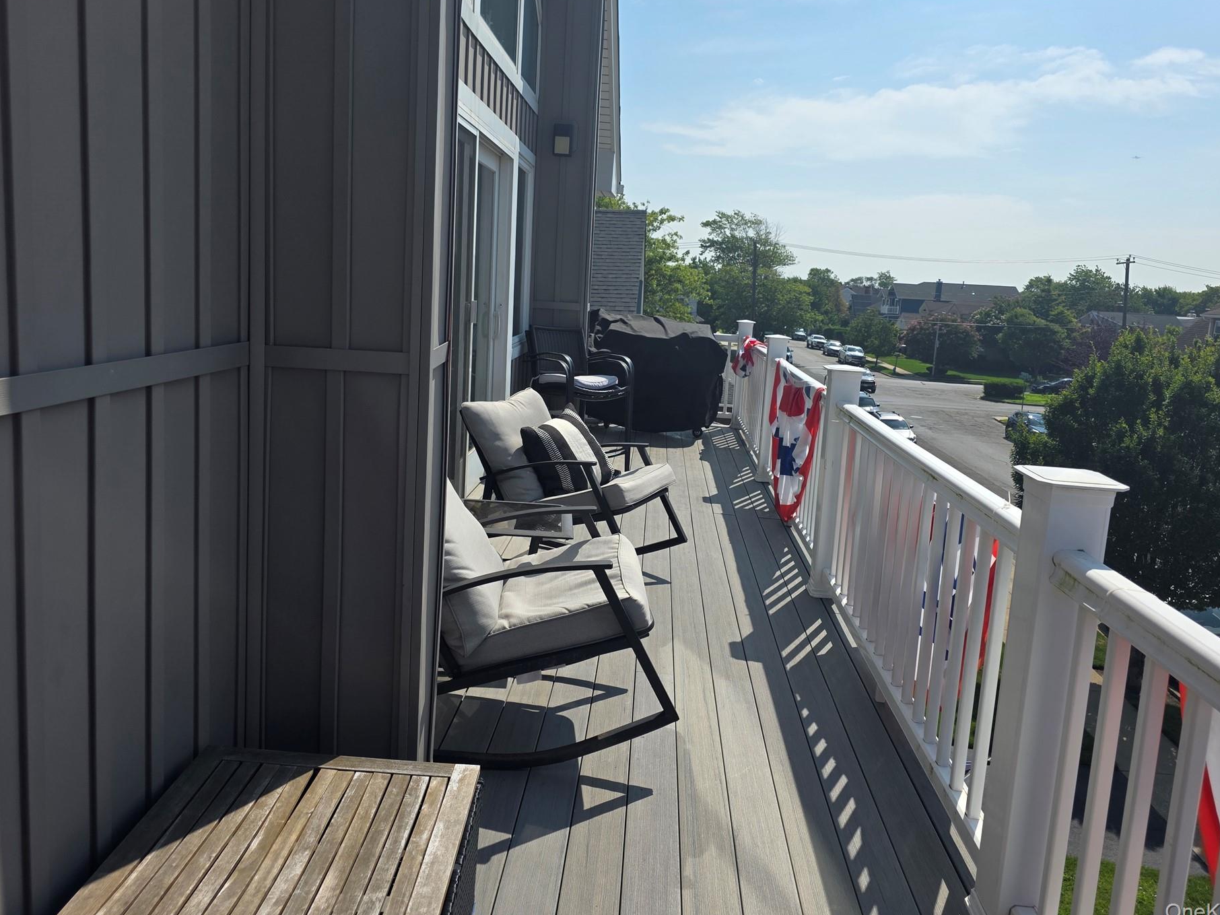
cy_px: 411
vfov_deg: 53.0
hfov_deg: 67.3
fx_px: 916
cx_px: 613
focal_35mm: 26
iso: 64
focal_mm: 6.3
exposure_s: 1/7944
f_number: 1.7
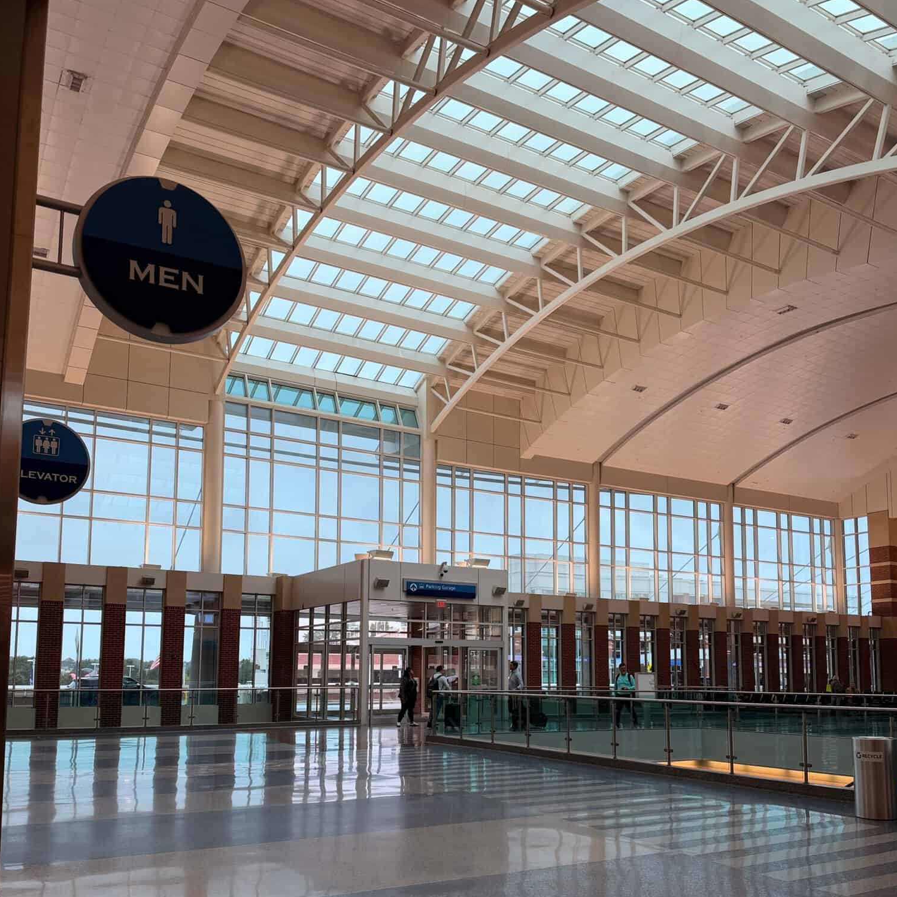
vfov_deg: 54.6
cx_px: 453
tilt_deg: +6.9
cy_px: 593
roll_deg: -0.8
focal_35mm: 29
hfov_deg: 55.6
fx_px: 850
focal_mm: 6.93
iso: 80
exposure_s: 1/367
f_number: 1.8
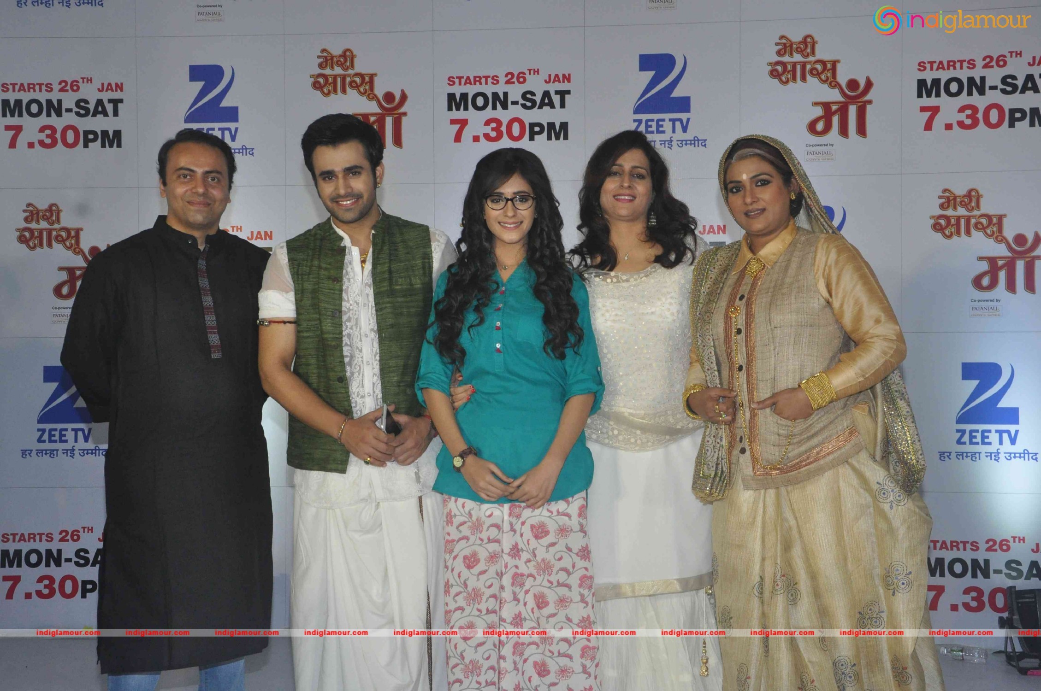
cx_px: 520
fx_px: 1473
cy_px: 346
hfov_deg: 38.9
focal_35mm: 51
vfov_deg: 26.4
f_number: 10
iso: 1250
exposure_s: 1/200
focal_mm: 34
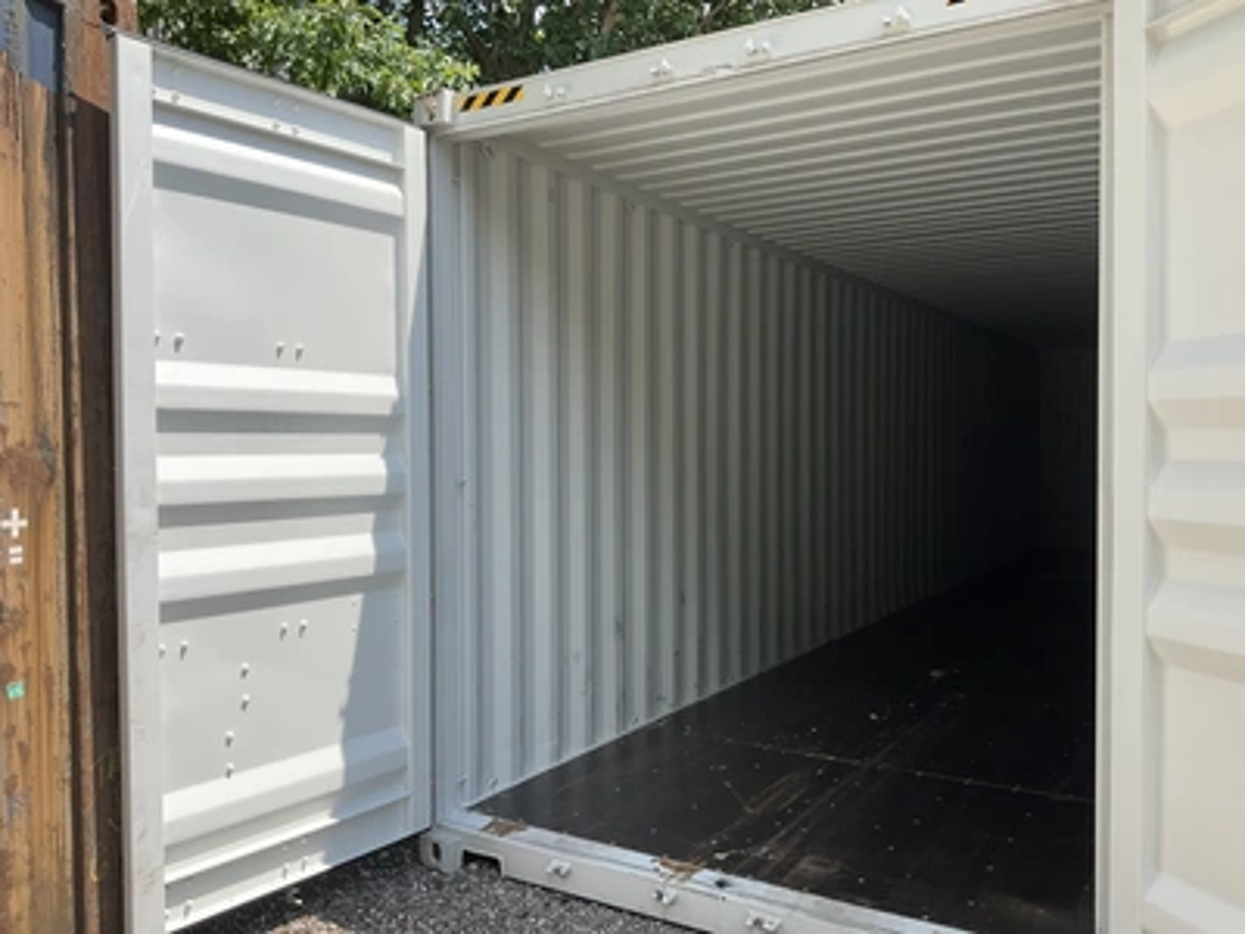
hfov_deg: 61.7
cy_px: 467
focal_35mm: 29
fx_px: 1043
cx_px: 622
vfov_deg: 48.2
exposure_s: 1/1098
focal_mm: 3
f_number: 1.8
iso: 25
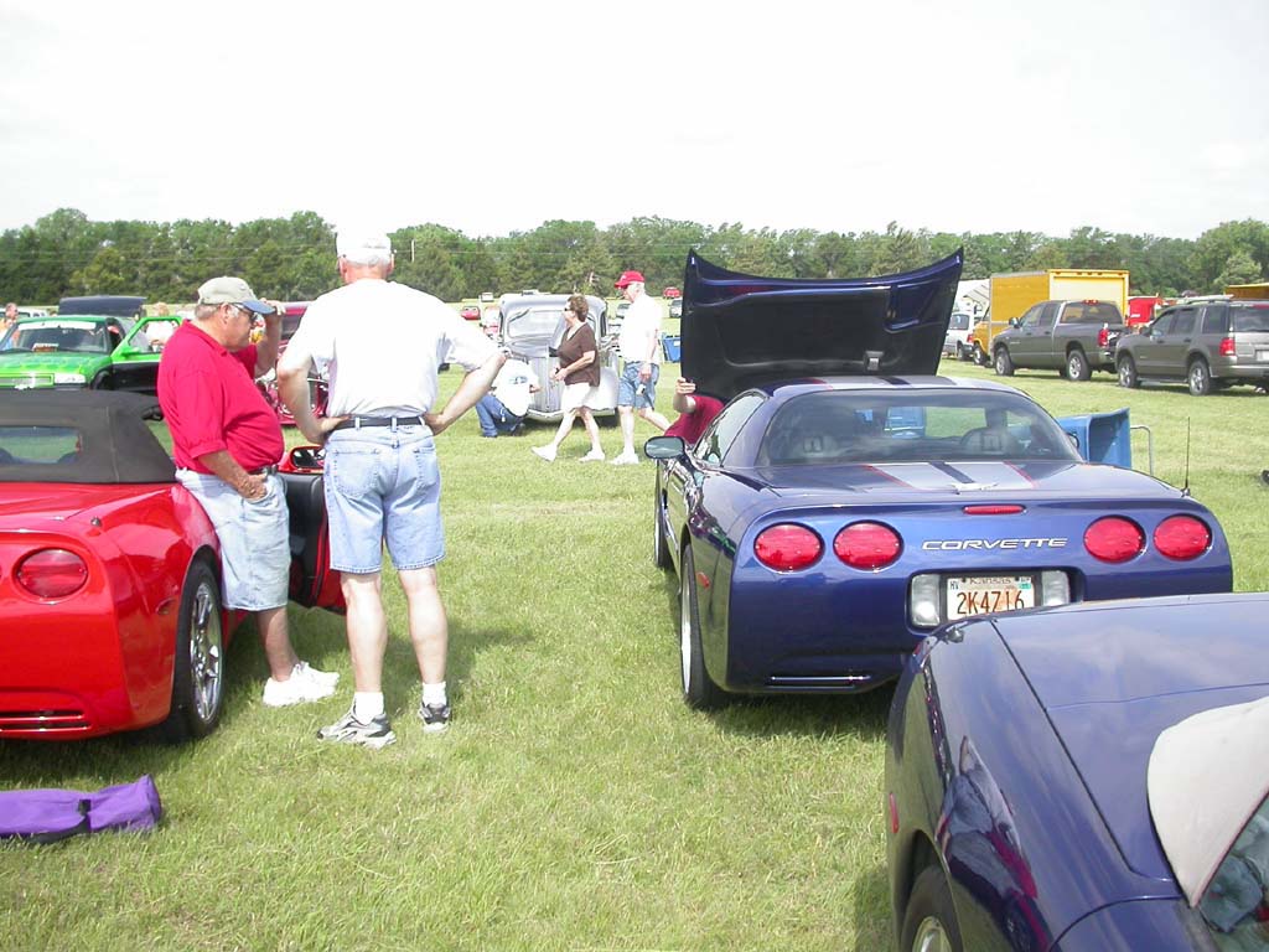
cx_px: 634
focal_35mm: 38
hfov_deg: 49.0
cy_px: 476
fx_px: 1393
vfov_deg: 37.7
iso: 100
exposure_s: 1/1000
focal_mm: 7.85
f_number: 2.6
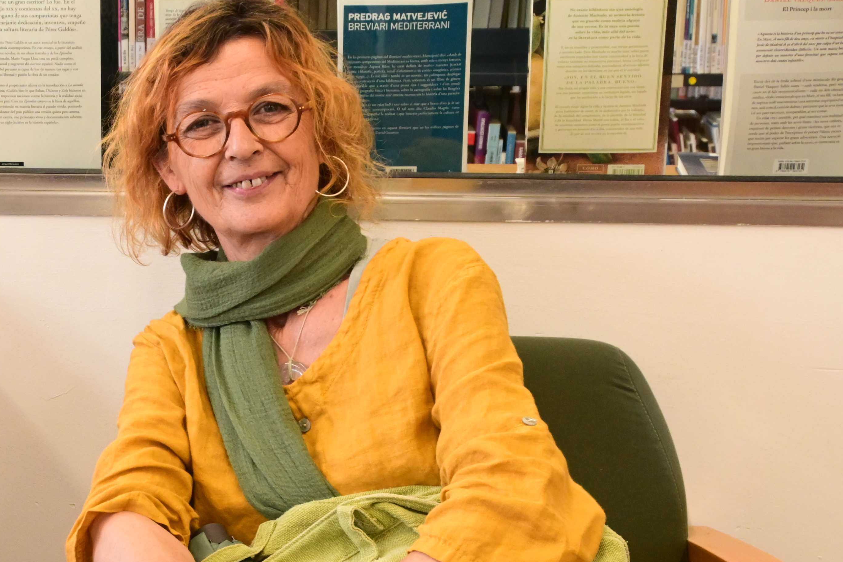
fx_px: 2236
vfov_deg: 14.2
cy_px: 444
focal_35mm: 96
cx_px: -3
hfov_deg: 20.6
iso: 2200
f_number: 8
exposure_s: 1/60
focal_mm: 31.5
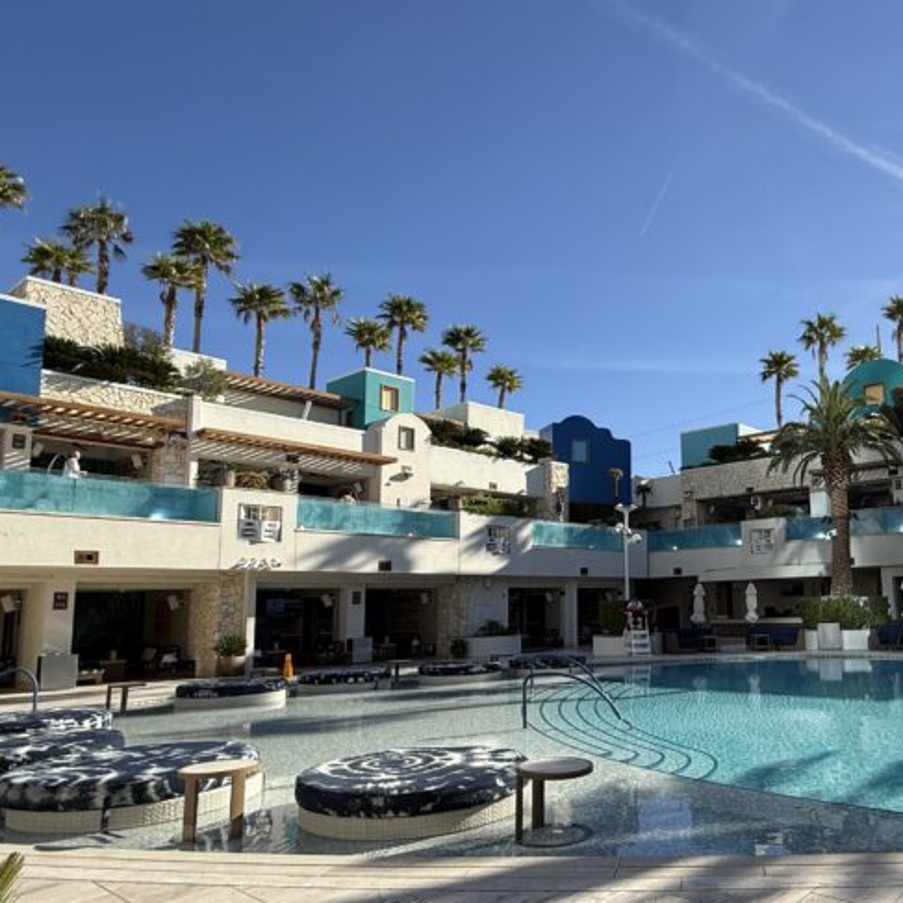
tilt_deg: +7.5
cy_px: 510
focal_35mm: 26
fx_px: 767
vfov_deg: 60.7
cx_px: 673
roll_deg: +1.7
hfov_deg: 57.9
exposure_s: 1/1745
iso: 50
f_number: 2.2
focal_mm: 2.22
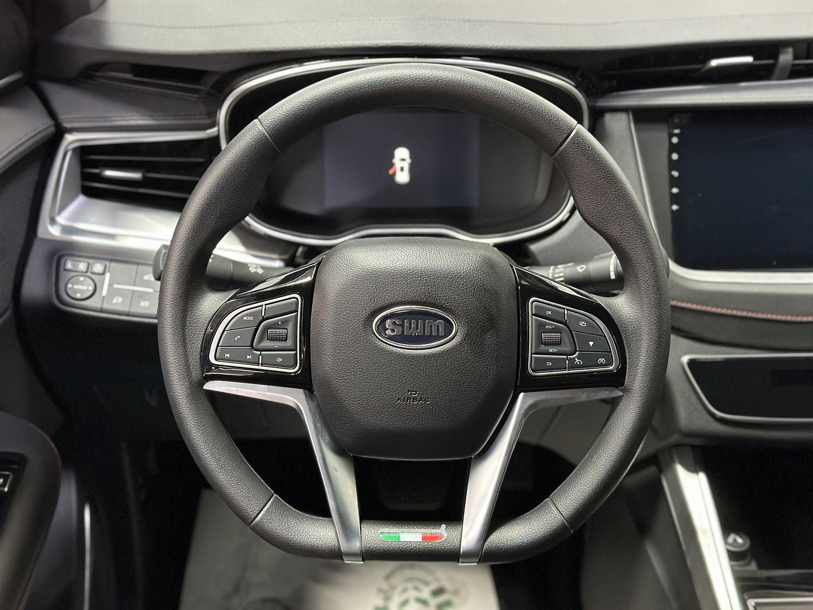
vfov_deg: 30.3
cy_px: 305
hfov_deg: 39.7
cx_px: 406
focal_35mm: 48
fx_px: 1127
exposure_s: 1/33
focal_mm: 6.86
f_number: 1.78
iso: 640
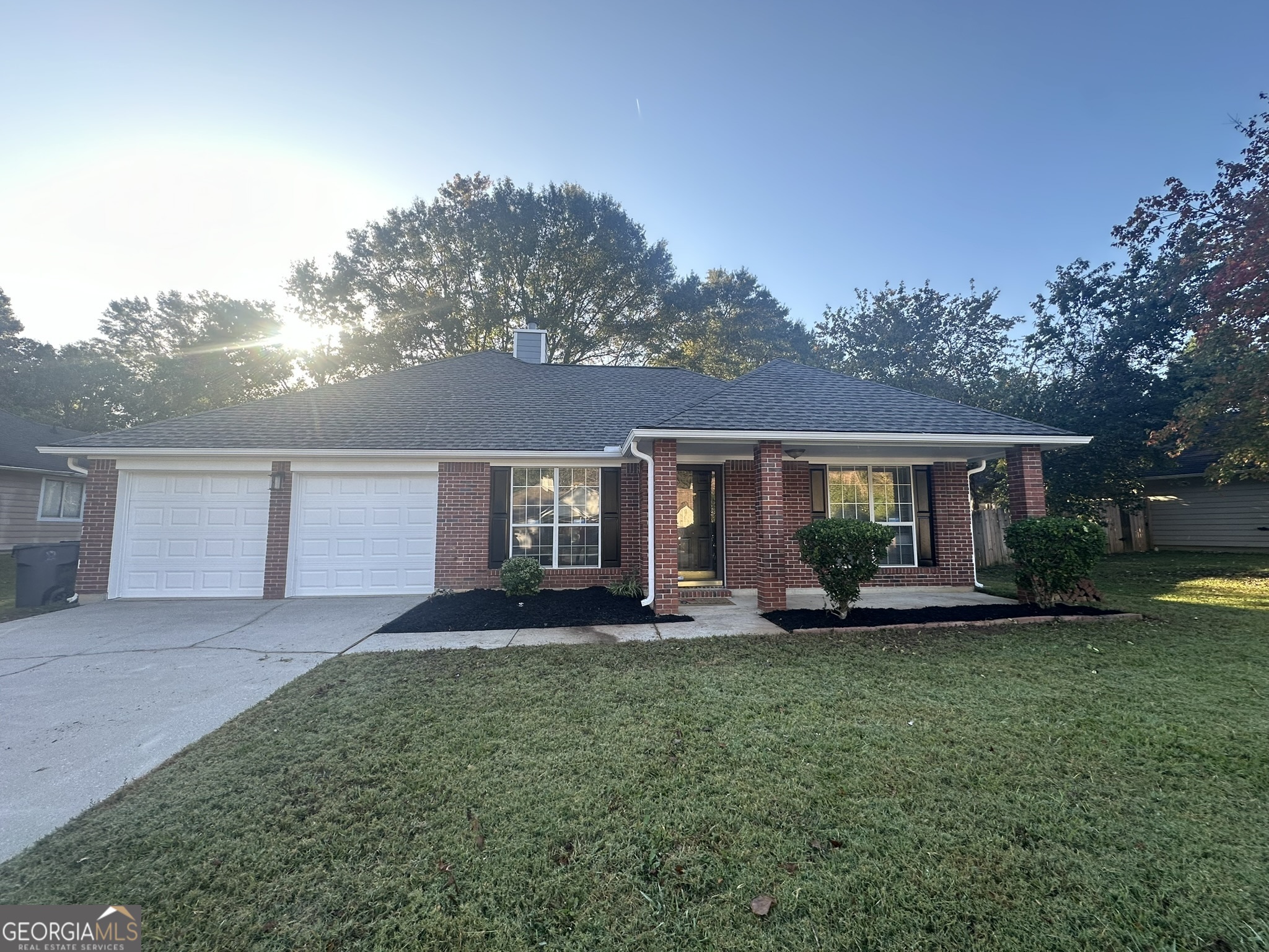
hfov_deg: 102.1
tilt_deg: +6.4
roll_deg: +0.1
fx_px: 513
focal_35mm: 14
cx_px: 634
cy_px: 476
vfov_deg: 85.7
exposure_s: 1/156
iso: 40
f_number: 2.2
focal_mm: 2.22
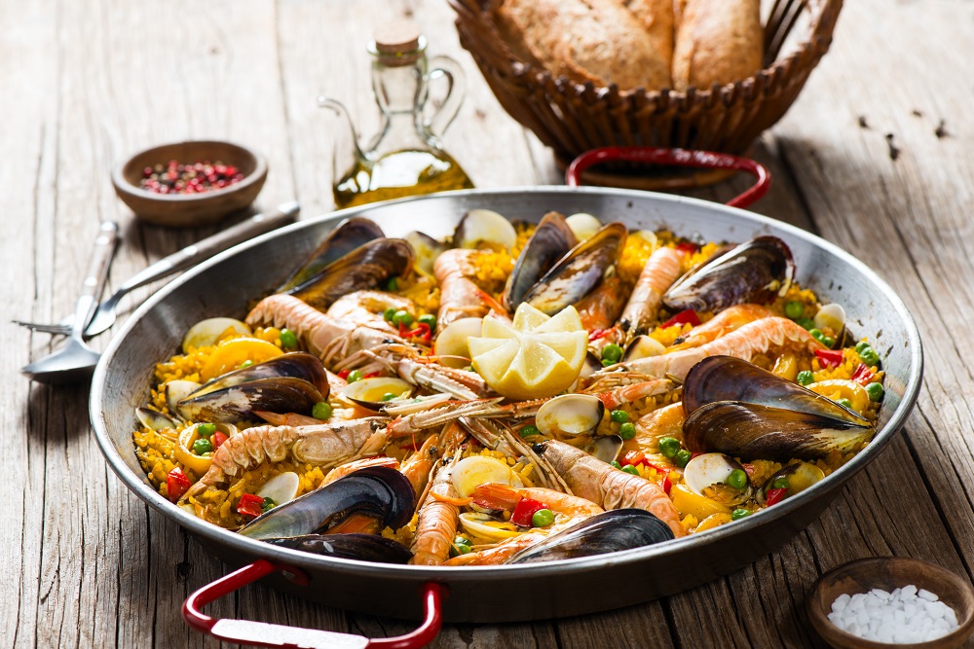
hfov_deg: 19.5
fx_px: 2841
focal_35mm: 105
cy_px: 324
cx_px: 487
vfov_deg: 13.0
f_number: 8
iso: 100
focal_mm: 105
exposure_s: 1/160
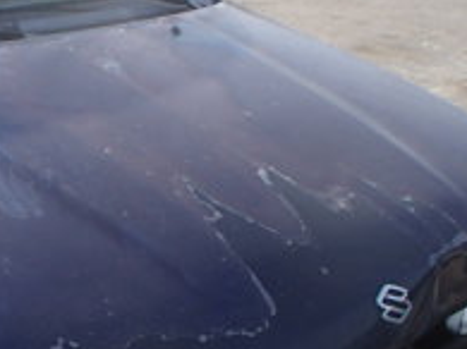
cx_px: -46
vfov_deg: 16.0
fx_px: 1240
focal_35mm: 92
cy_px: 239
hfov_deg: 20.3
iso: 100
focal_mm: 5
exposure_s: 1/500
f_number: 3.9
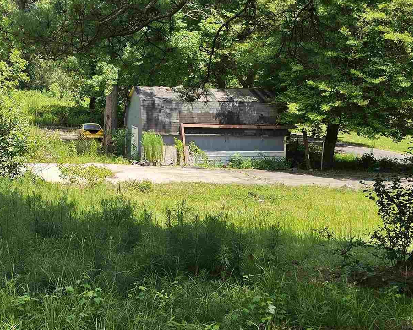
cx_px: 8
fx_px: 697
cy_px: 135
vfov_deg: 26.6
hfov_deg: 30.8
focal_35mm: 57
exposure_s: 1/357
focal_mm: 6.3
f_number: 1.7
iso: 10
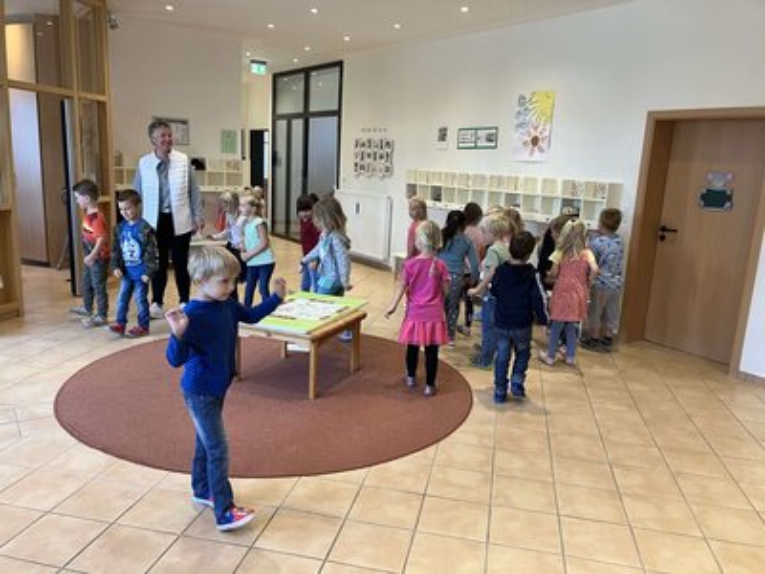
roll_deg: -2.9
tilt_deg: -11.4
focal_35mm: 28
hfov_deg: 63.4
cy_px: 287
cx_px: 382
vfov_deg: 49.7
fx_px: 619
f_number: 1.8
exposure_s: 1/50
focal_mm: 3.99
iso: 125
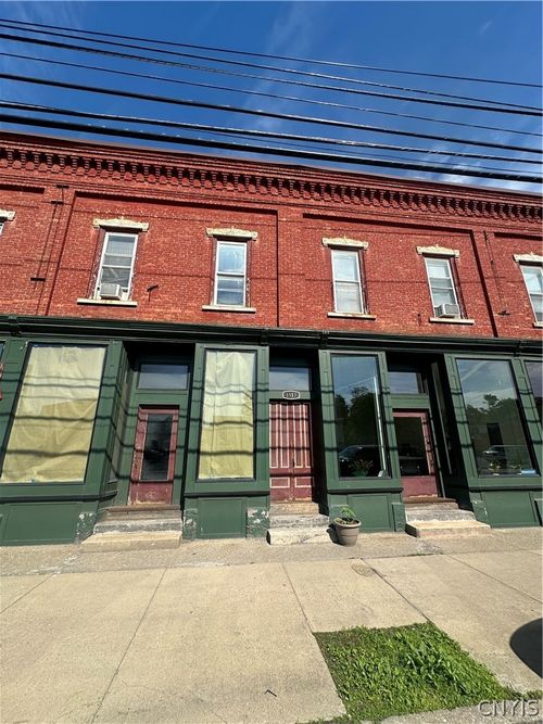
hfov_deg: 85.7
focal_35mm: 14
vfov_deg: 102.1
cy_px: 362
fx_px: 293
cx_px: 272
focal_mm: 2.22
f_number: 2.2
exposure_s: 1/1770
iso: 50
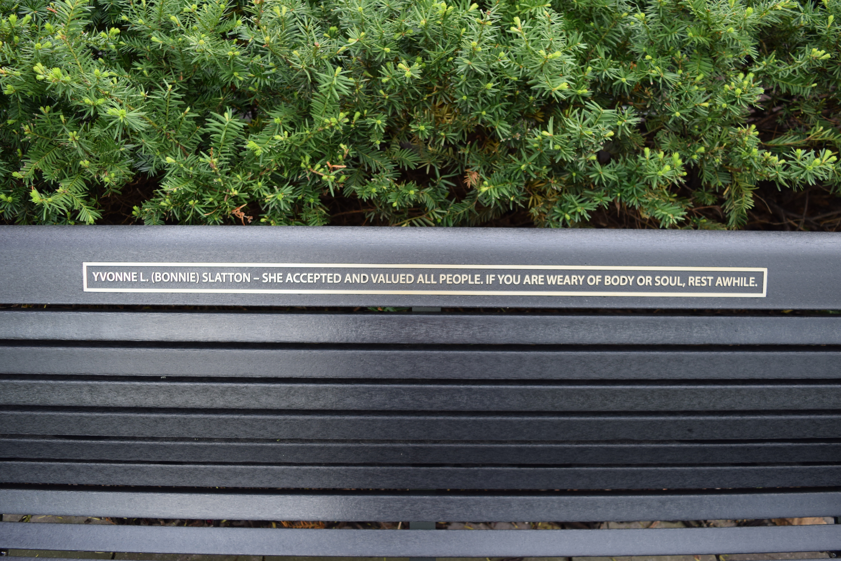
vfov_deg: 41.7
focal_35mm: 32
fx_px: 736
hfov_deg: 59.5
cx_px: 420
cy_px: 280
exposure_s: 1/80
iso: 400
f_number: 4.5
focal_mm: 21
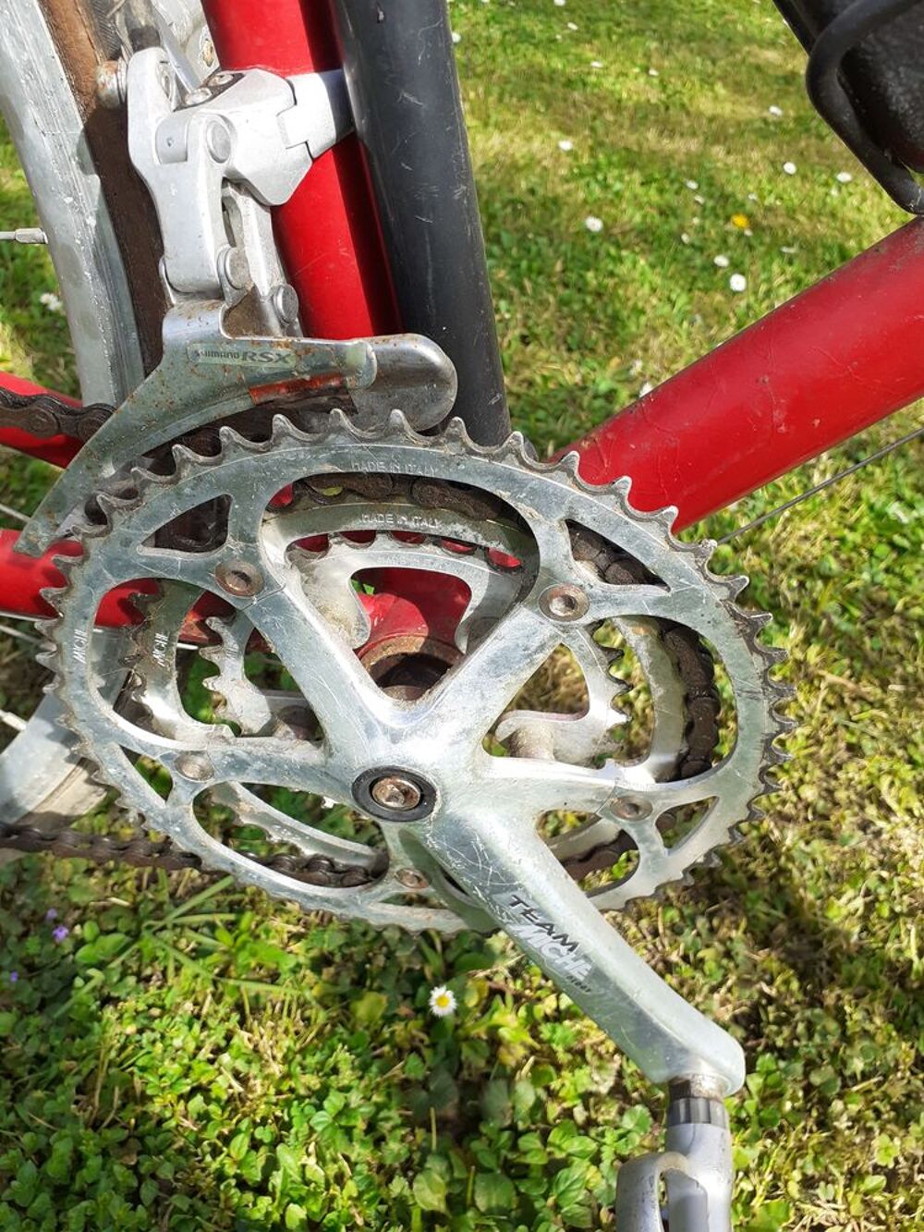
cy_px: 616
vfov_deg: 65.3
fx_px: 961
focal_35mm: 27
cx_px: 462
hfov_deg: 51.4
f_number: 1.9
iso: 40
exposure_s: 1/381
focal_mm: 3.6
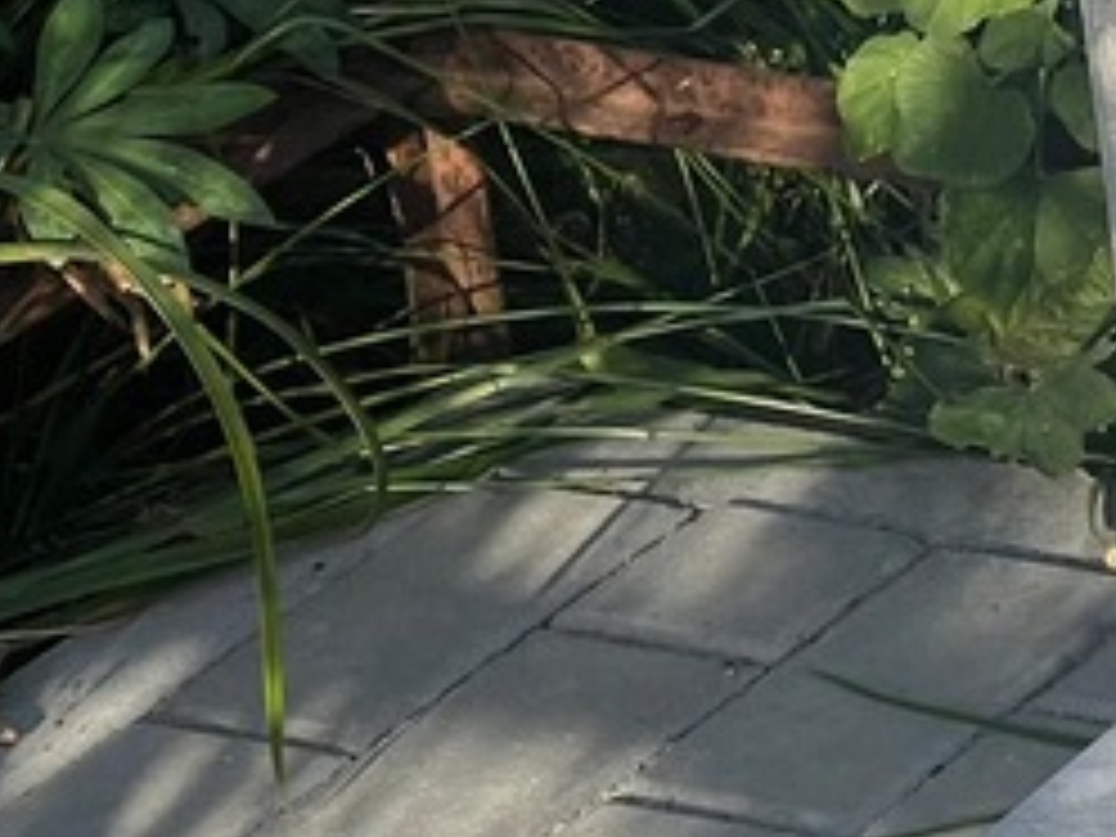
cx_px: 1660
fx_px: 7995
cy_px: -333
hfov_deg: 7.8
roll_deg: +5.7
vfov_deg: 5.9
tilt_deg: -19.4
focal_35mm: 248
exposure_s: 1/669
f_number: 2.8
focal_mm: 9
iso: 32
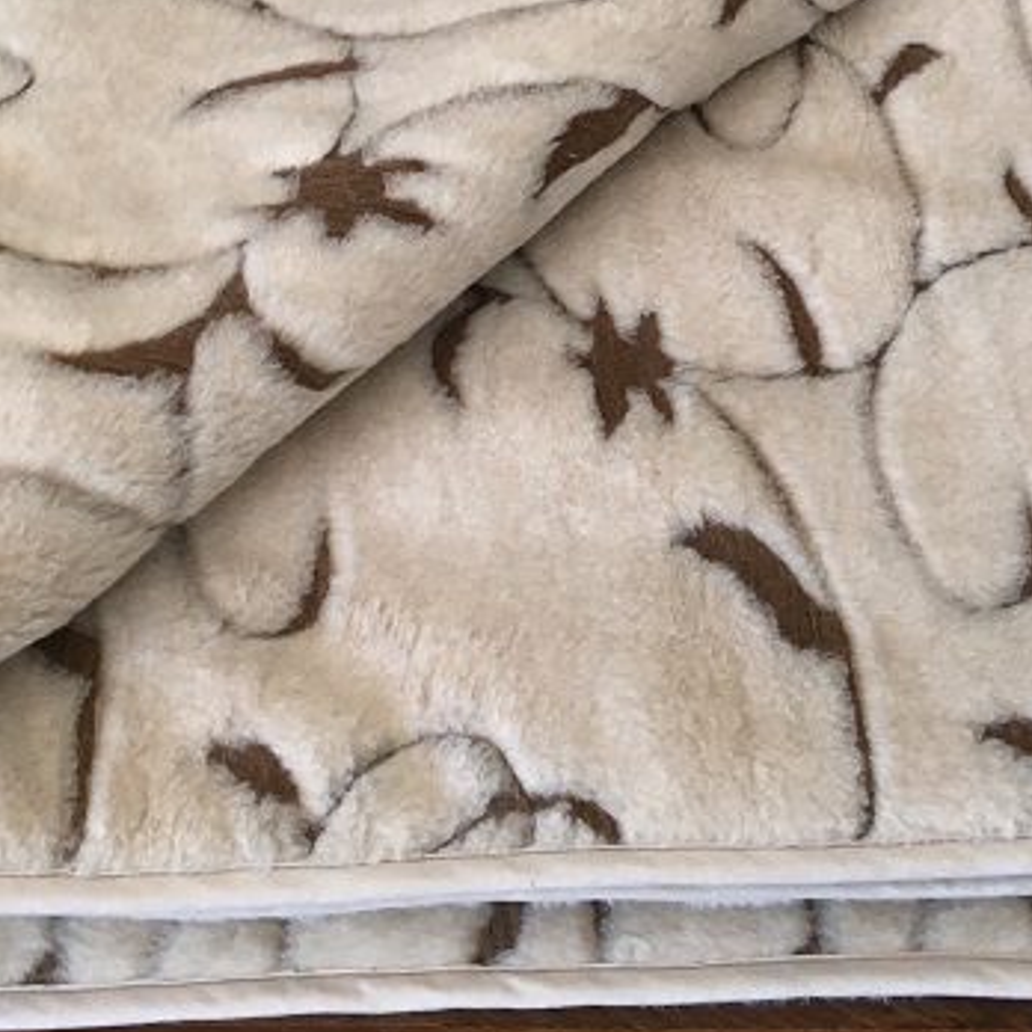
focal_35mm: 59
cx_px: 519
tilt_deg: -46.3
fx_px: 1990
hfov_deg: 29.1
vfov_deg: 28.5
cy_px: 211
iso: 40
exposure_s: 1/33
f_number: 2.2
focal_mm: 4.15
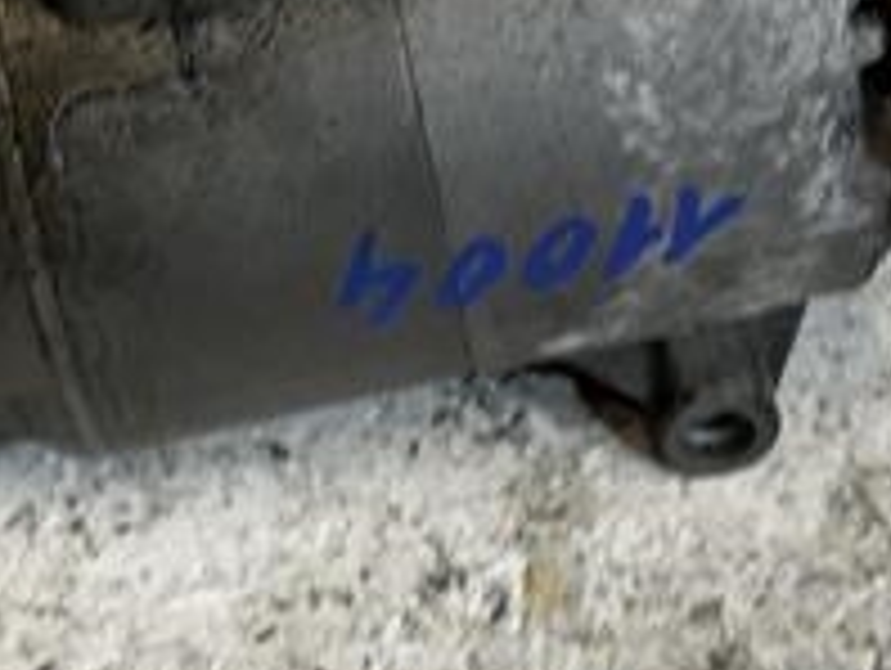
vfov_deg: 9.5
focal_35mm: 155
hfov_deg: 12.7
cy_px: -126
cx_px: 351
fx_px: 3994
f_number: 1.78
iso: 125
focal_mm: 6.86
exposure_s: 1/50
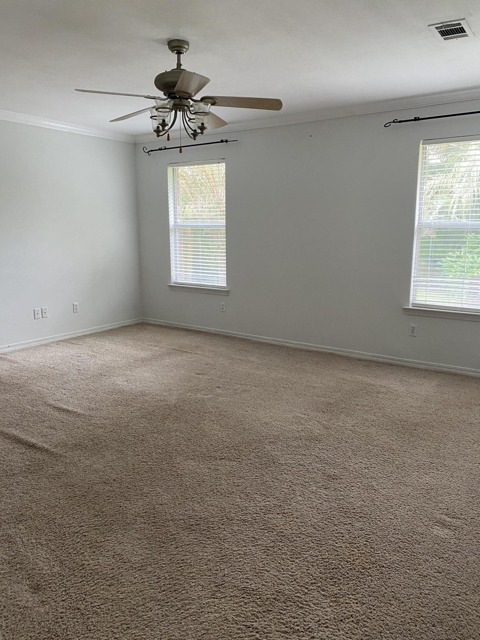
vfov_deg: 67.3
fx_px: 481
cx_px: 240
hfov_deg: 53.1
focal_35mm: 26
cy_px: 320
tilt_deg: -10.1
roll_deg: -0.5
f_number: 1.8
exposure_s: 1/84
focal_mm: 4.25
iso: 125
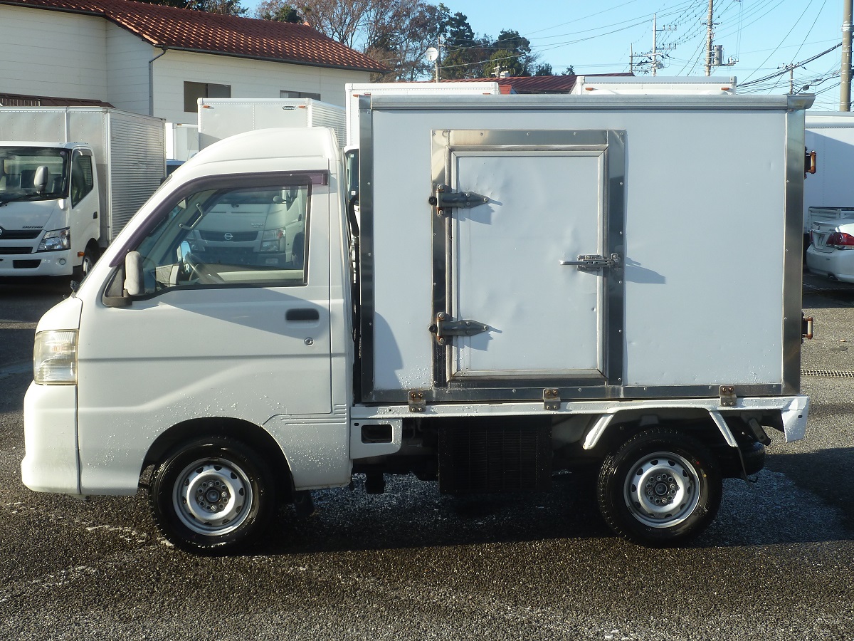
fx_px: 1184
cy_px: 320
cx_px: 427
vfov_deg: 30.3
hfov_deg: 39.7
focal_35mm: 48
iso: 80
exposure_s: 1/320
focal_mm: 7.9
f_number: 4
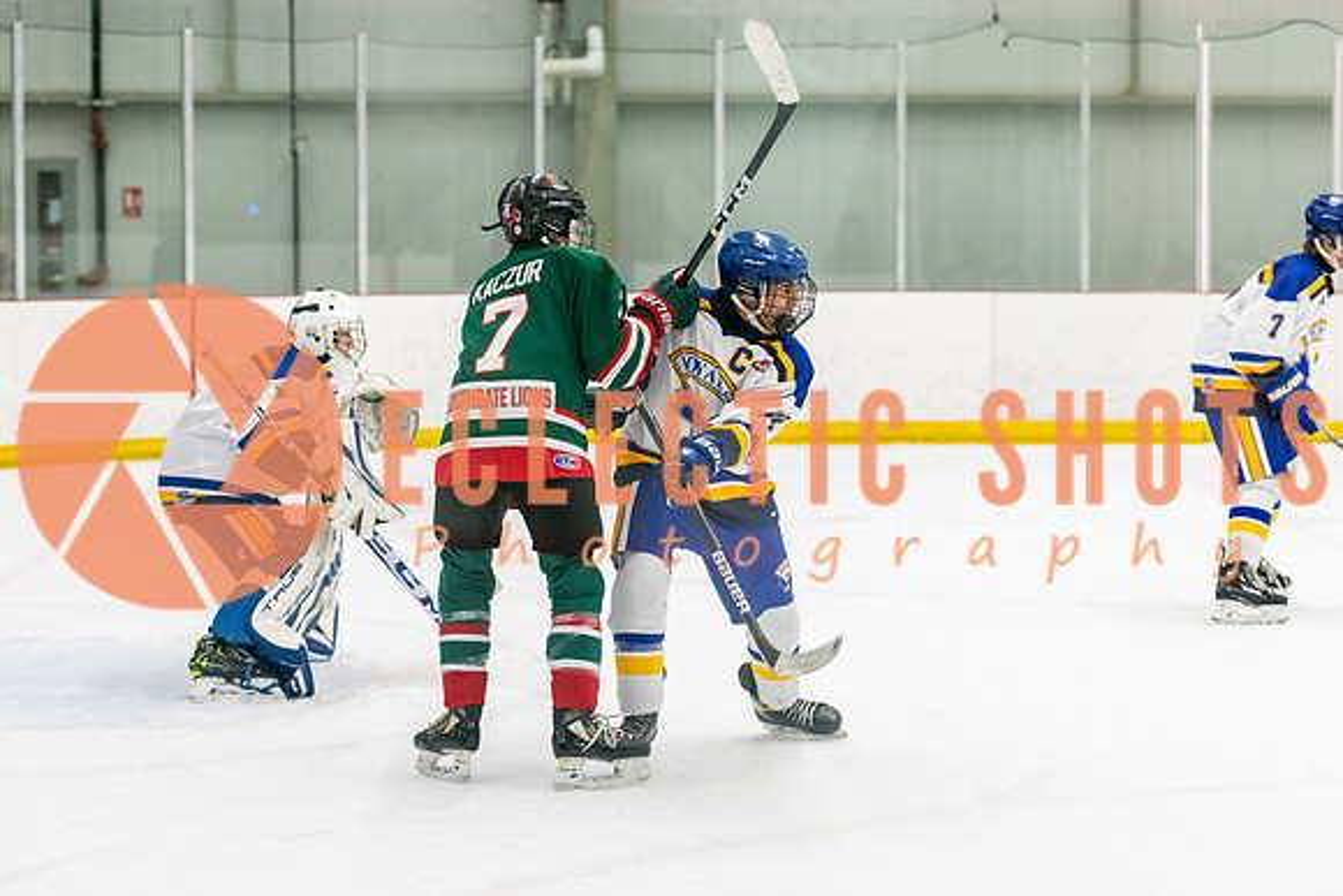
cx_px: 659
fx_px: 3930
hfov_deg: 19.4
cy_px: 534
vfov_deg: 13.0
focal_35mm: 105
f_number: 2.8
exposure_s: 1/800
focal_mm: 85
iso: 3200
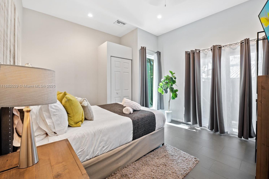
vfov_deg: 77.2
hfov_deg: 100.4
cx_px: 142
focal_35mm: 15
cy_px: 87
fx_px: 112
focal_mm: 14
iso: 200
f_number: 8
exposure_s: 1/6
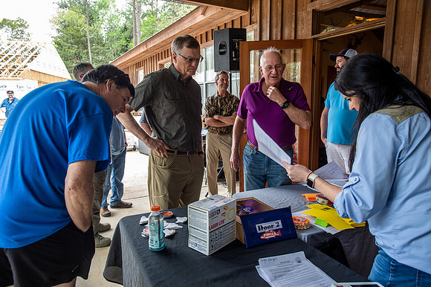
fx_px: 299
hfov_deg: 71.5
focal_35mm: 25
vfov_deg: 51.2
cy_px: 144
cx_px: 216
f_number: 5.6
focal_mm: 25
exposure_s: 1/40
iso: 400
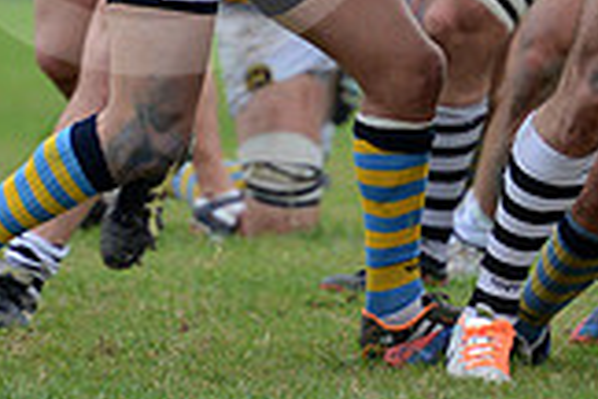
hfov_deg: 2.1
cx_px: 786
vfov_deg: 1.4
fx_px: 16012
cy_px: -187
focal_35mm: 964
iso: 1600
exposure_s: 1/640
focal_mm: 270
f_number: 4
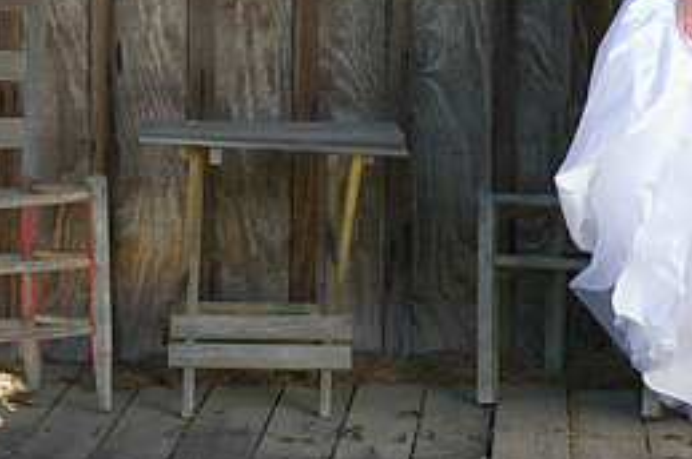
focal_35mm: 168
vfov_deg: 8.1
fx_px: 3225
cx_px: 572
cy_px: 8
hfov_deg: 12.2
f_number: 4
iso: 200
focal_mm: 75
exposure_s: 1/125
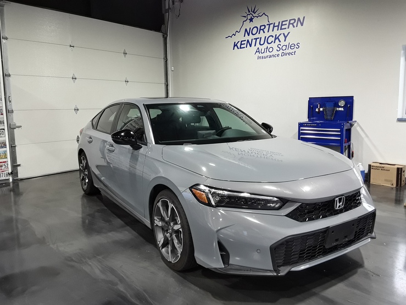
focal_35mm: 27
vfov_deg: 51.3
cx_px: 203
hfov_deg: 65.3
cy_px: 152
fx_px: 317
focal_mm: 2.91
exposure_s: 1/30
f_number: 1.9
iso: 50
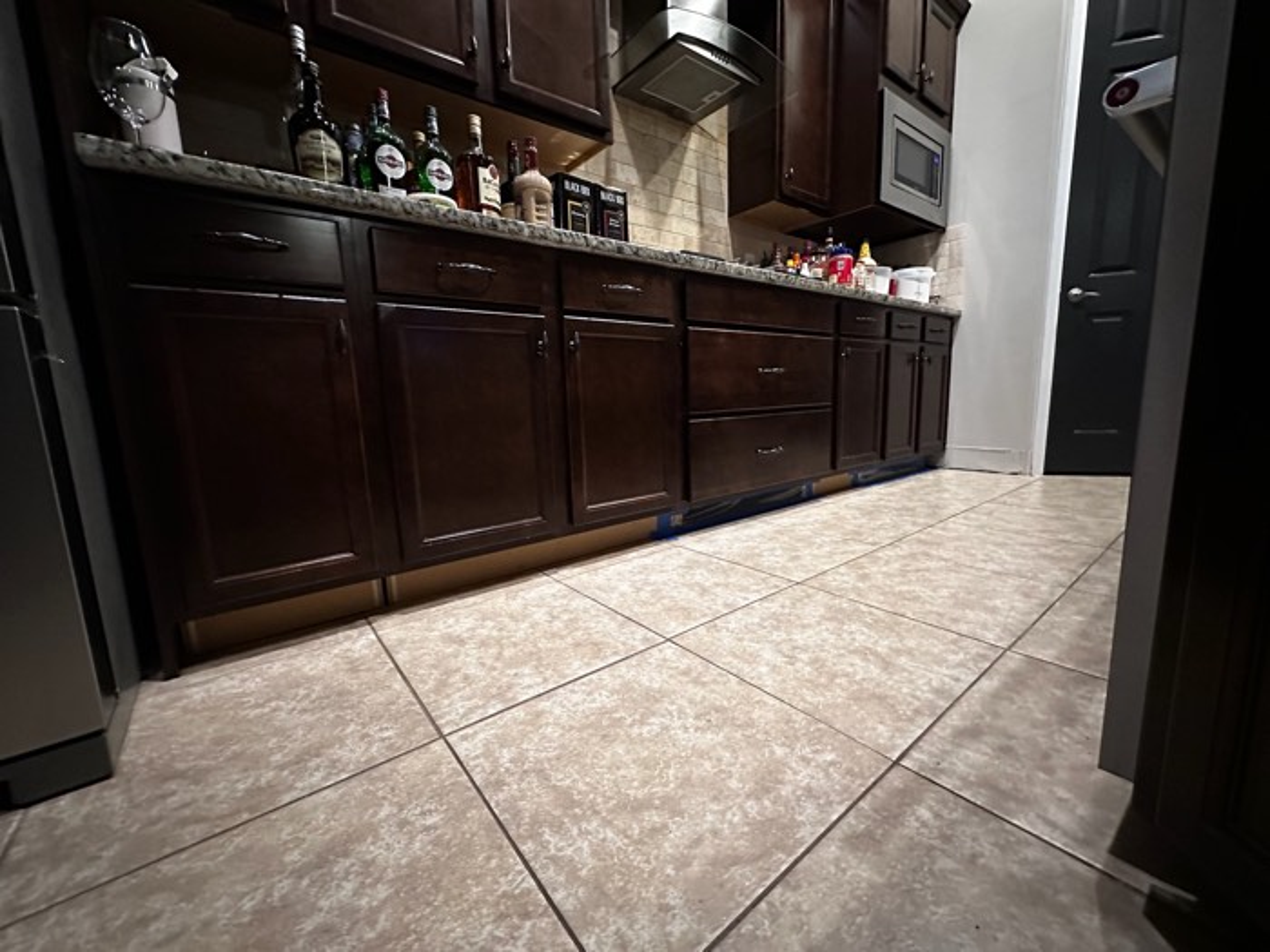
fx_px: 514
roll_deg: +2.0
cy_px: 476
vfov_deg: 85.7
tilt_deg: -9.3
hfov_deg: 102.1
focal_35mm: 14
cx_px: 635
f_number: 2.2
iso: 1250
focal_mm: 2.22
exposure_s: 1/40
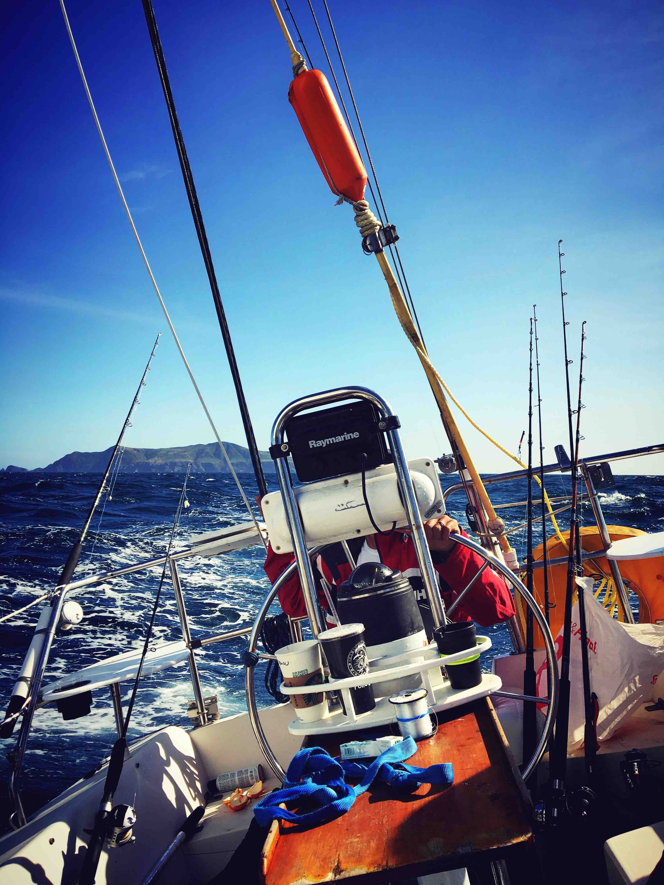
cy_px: 442
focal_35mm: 29
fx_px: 742
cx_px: 332
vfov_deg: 61.7
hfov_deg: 48.2
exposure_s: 1/1876
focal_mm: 4.15
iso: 25
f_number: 2.2
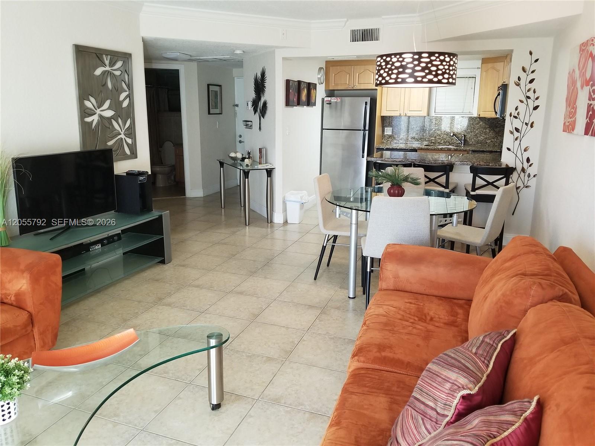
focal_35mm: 26
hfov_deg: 67.3
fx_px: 447
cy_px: 223
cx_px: 298
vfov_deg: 53.1
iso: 250
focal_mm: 4.25
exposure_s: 1/30
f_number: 1.7
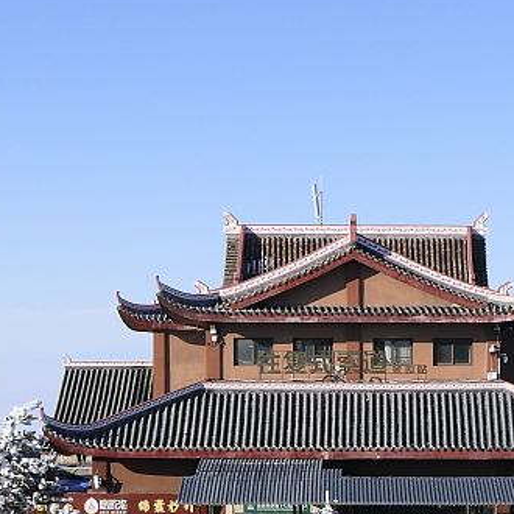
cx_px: 394
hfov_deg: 12.8
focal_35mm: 136
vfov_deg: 12.8
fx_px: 2285
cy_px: 364
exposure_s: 1/1600
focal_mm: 16.3
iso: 320
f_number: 5.6
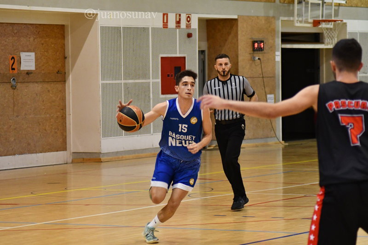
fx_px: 1686
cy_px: 122
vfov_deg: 8.3
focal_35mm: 165
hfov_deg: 12.5
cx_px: 184
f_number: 4
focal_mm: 110
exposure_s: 1/250
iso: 4000
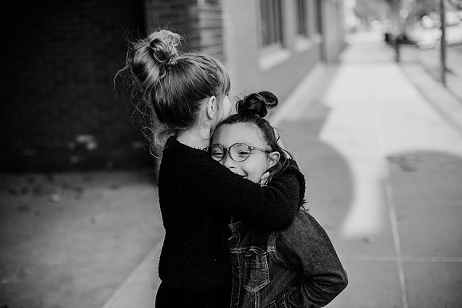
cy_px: 154
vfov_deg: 27.0
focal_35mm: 50
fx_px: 642
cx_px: 231
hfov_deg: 39.6
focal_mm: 50
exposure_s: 1/1600
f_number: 2.2
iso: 125
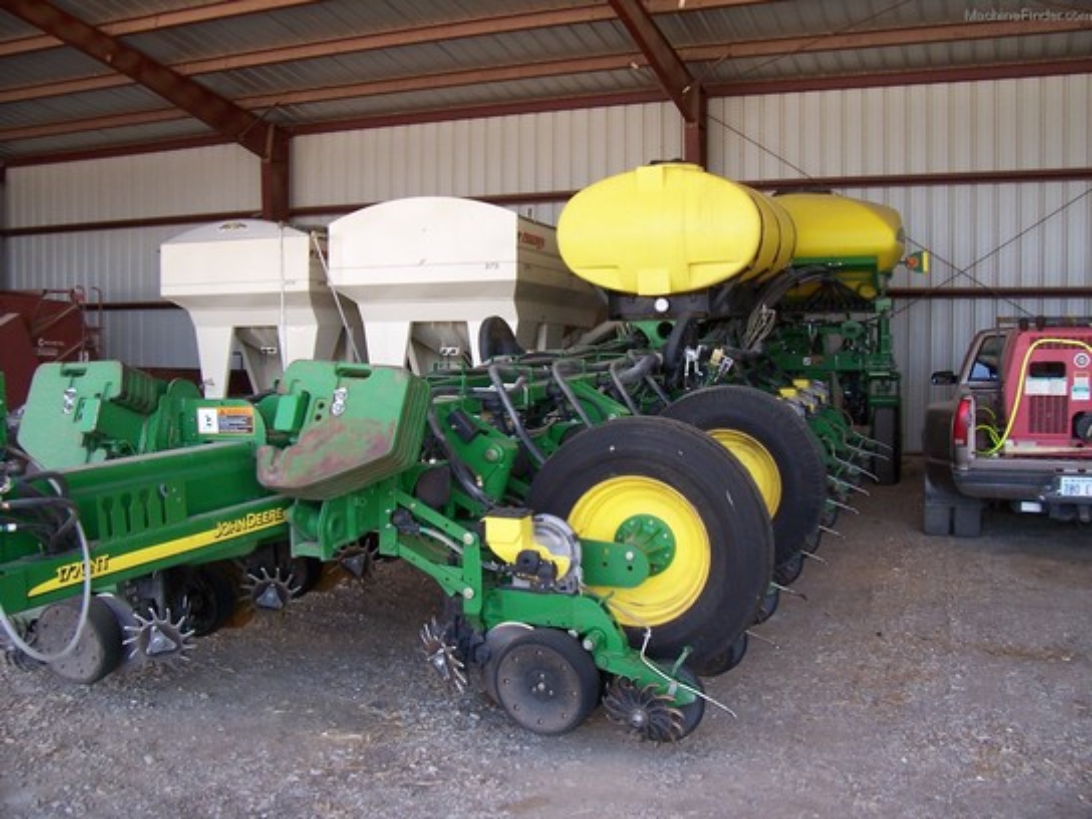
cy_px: 410
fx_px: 1073
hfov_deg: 54.0
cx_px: 546
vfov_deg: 41.8
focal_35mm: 34
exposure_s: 1/125
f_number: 2.7
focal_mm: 5.6
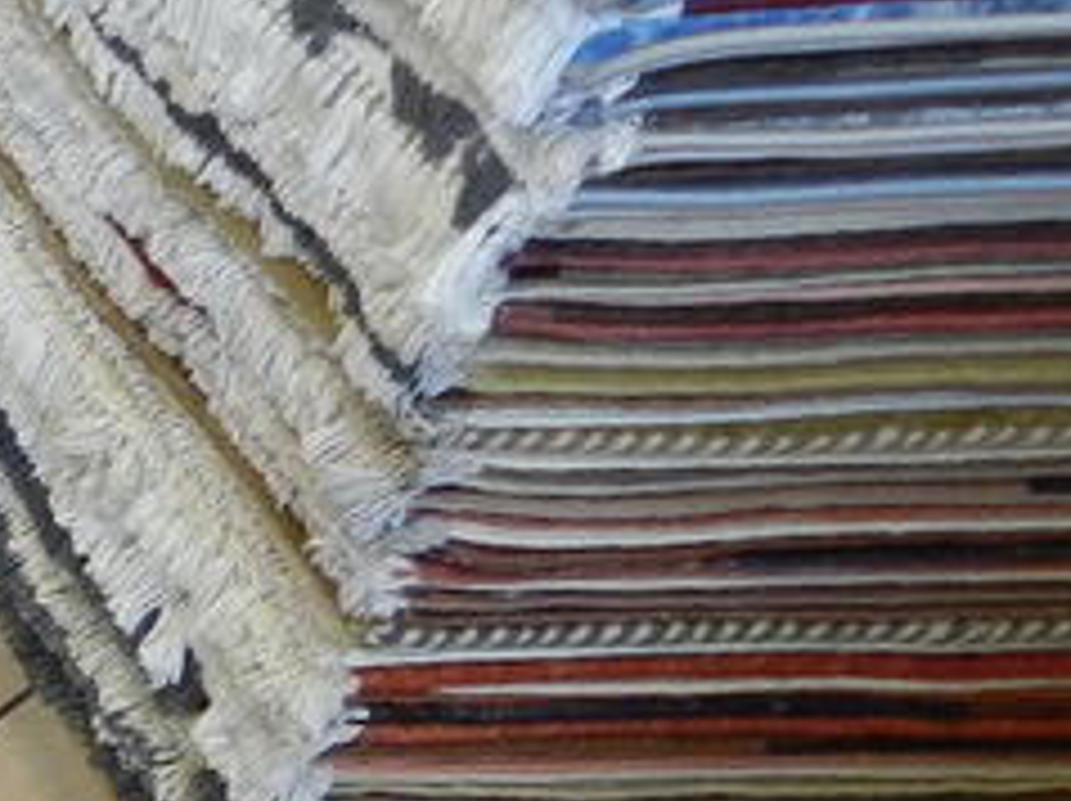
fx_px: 3060
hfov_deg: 15.6
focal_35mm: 99
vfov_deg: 14.5
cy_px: 936
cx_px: -1107
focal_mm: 4
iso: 200
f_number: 3.4
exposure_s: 1/30
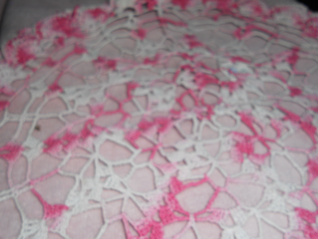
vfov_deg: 44.2
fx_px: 294
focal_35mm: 32
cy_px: 120
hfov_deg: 56.8
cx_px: 159
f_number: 8.8
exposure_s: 1/25
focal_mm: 5.8
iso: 80
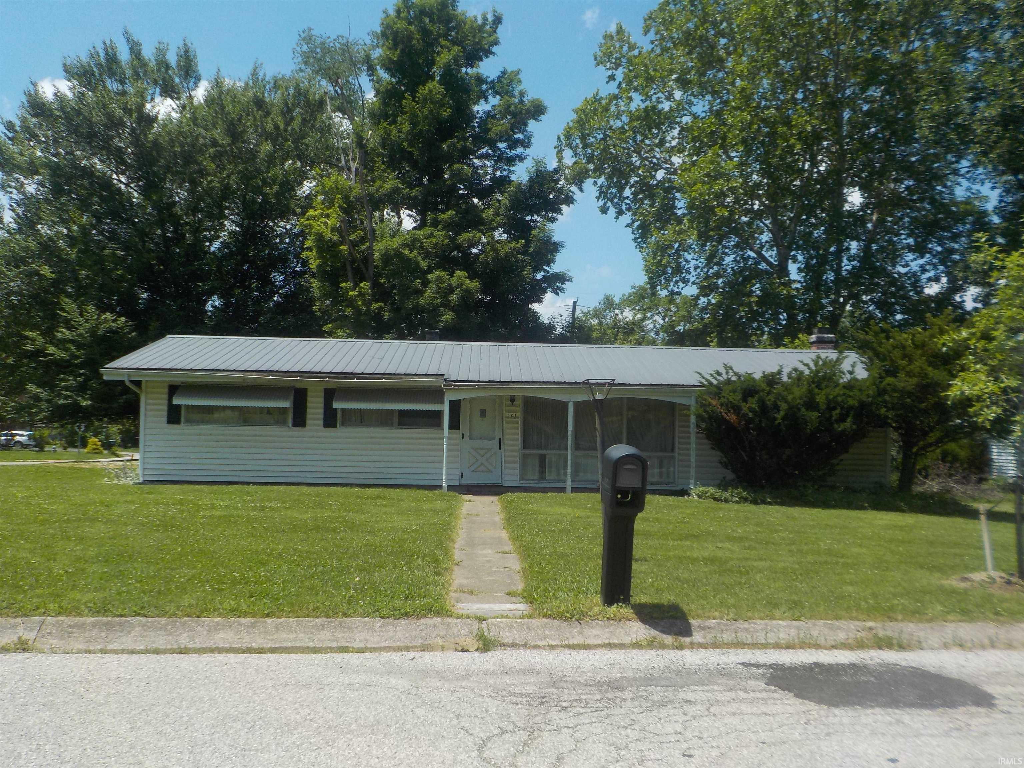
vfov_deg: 46.8
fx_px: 887
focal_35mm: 30
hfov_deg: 60.0
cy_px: 384
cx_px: 512
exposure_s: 1/1250
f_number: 3.3
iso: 125
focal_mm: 4.1
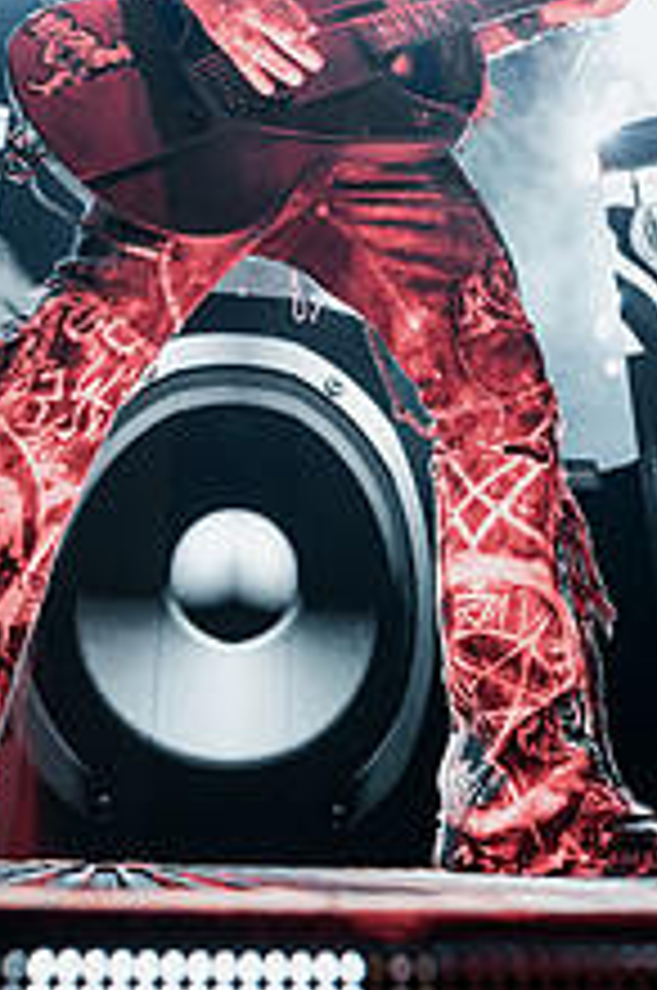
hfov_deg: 32.5
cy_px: 230
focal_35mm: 41
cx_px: 324
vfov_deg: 45.6
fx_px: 1126
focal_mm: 20
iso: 1600
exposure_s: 1/200
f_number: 3.2
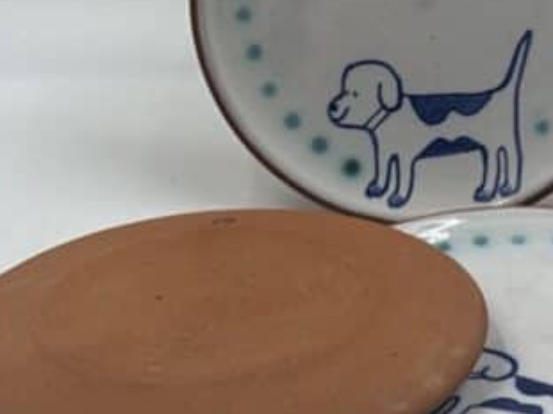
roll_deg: -2.8
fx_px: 1979
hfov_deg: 15.8
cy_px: 145
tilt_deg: -23.9
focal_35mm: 124
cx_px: 405
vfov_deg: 11.9
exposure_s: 1/740
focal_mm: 6.86
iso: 64
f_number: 1.78
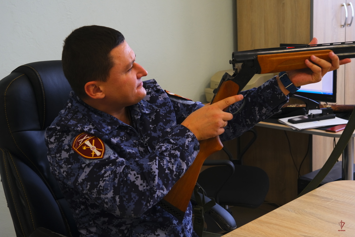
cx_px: 178
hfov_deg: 51.9
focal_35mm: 37
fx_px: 365
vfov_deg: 35.9
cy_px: 118
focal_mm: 24.7
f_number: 4
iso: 400
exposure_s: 1/38
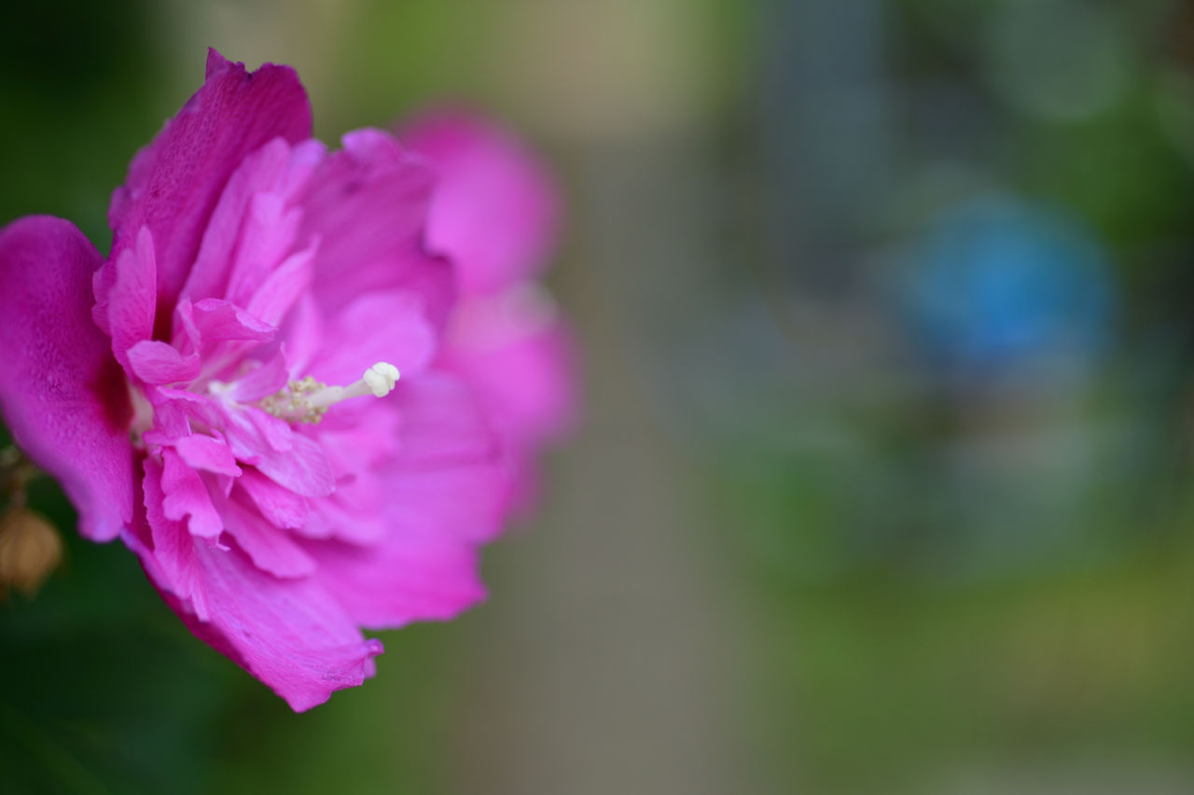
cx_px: 597
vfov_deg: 22.6
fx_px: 1989
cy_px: 398
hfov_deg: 33.4
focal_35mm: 60
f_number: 3.2
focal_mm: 60
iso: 200
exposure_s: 1/1000
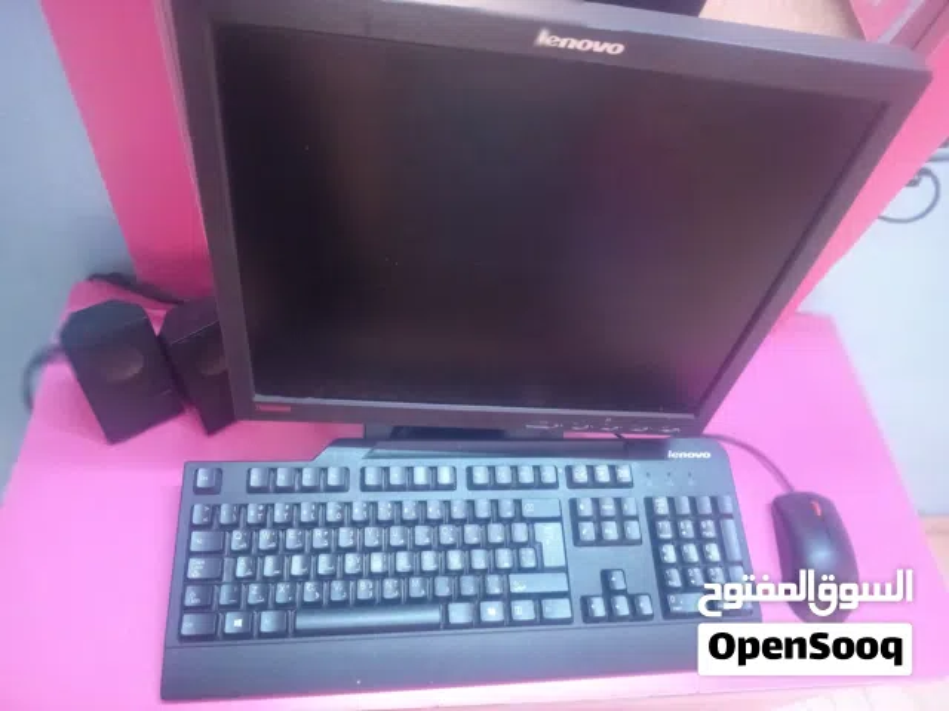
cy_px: 356
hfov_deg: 76.4
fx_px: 603
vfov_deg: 61.1
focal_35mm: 22
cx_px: 474
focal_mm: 4.21
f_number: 1.8
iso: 800
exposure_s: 1/25
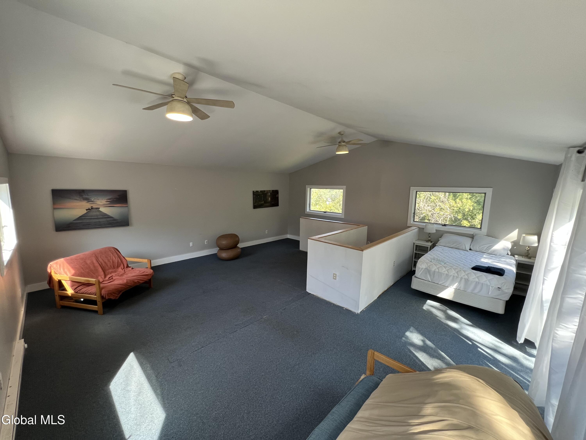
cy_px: 220
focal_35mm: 13
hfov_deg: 106.2
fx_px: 220
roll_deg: -1.5
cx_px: 293
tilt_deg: -10.0
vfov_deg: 89.9
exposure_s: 1/120
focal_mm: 1.57
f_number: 1.8
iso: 200
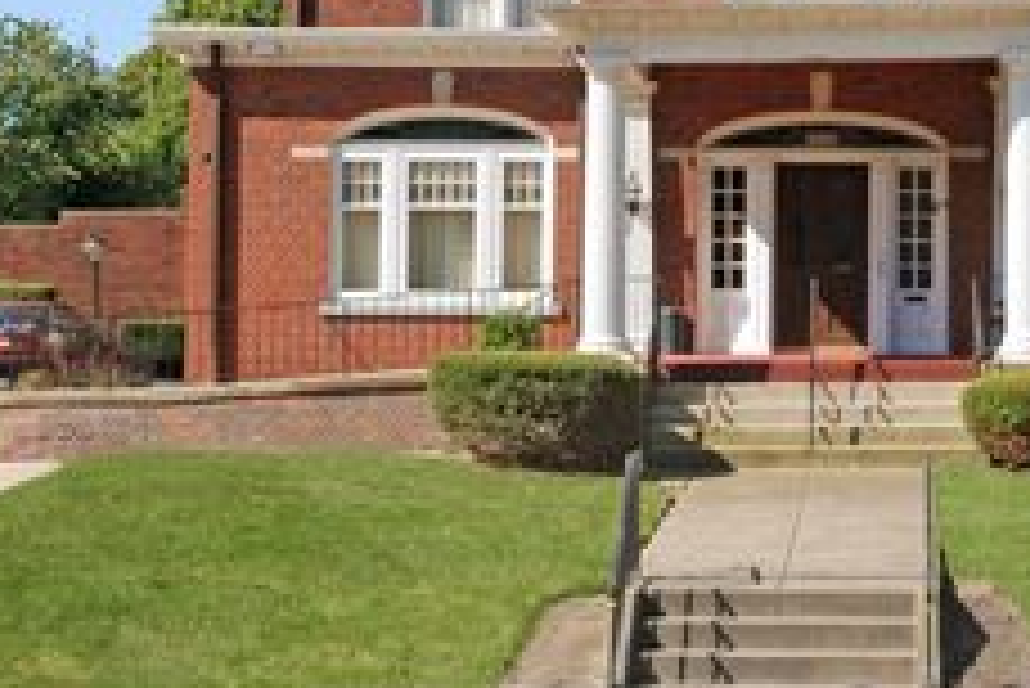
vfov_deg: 14.3
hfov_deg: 21.0
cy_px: 115
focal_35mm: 95
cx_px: 927
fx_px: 2722
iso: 800
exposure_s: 1/500
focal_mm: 29
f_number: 11
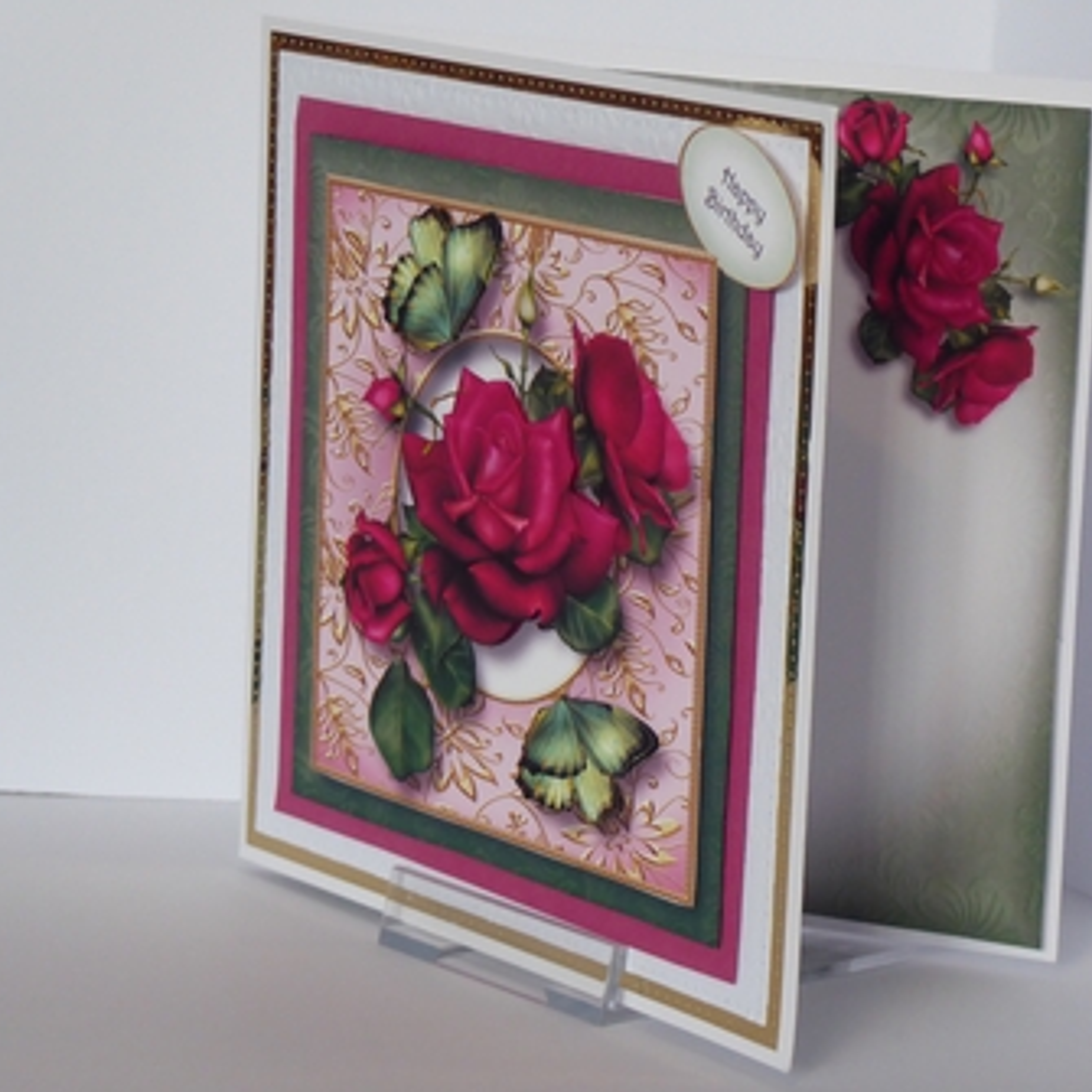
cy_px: 546
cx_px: 720
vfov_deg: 12.6
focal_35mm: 139
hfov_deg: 12.5
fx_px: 4961
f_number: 5.1
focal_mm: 19
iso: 400
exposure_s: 1/40
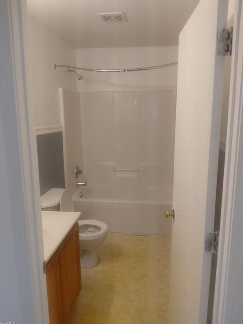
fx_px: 243
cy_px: 158
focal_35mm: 26
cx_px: 118
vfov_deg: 67.3
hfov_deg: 53.1
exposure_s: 1/120
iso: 250
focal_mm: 4.69
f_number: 1.8
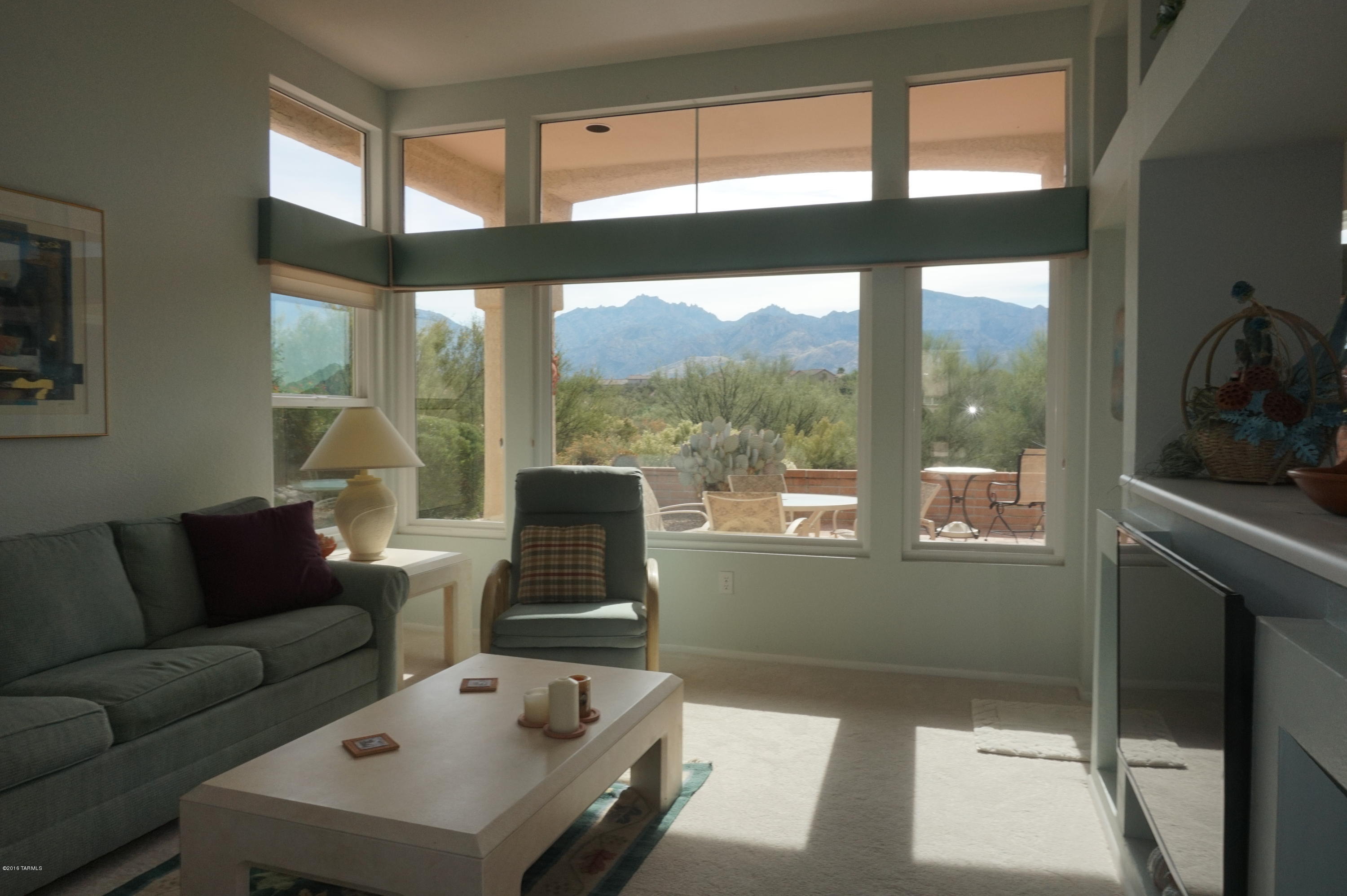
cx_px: 674
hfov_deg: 73.8
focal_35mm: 24
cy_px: 448
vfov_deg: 53.1
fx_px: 898
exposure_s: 1/160
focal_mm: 16
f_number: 14
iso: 320
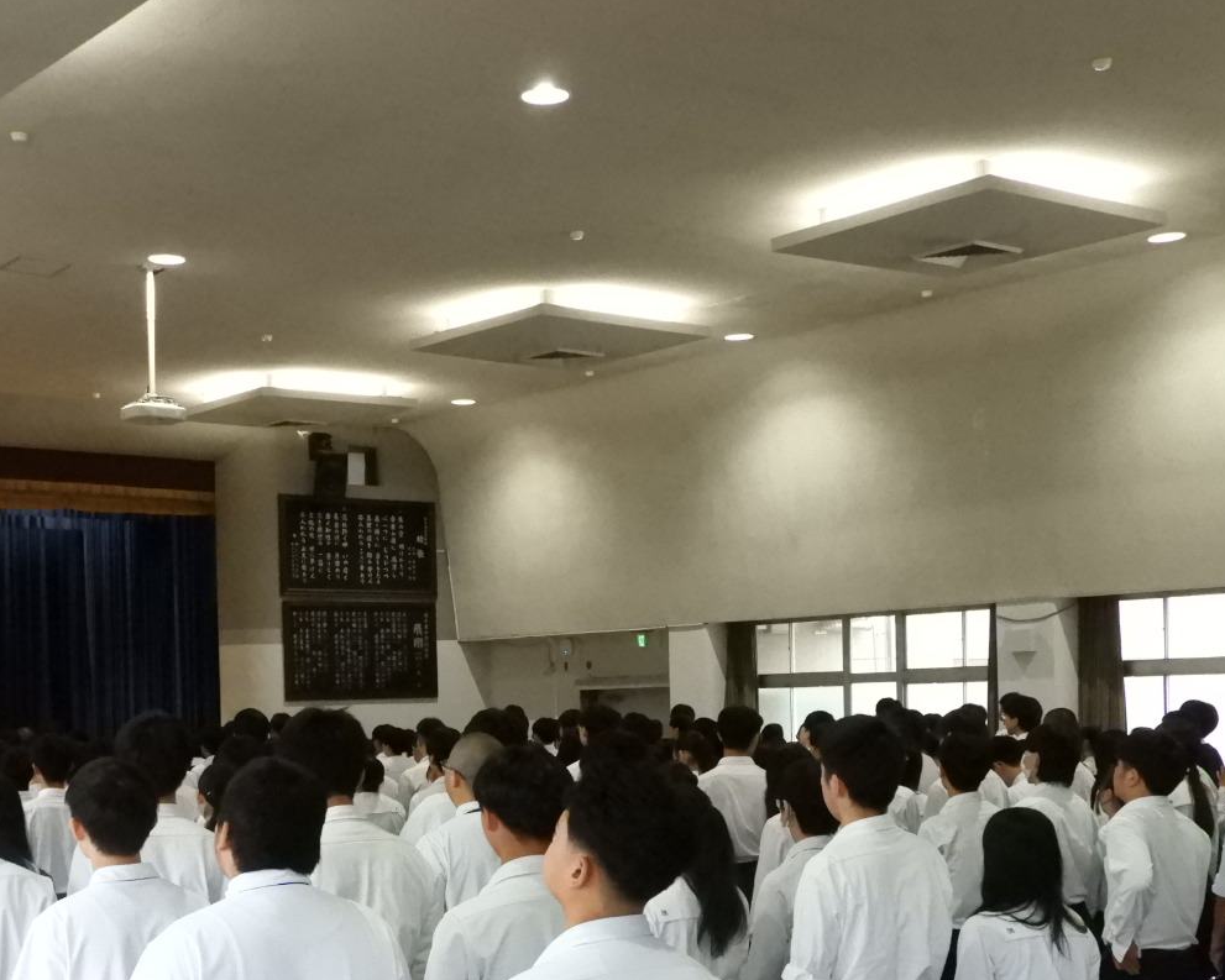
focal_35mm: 52
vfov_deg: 28.8
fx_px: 1885
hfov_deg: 35.9
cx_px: 511
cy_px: 717
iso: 1600
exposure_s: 1/400
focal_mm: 5.9
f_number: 3.6
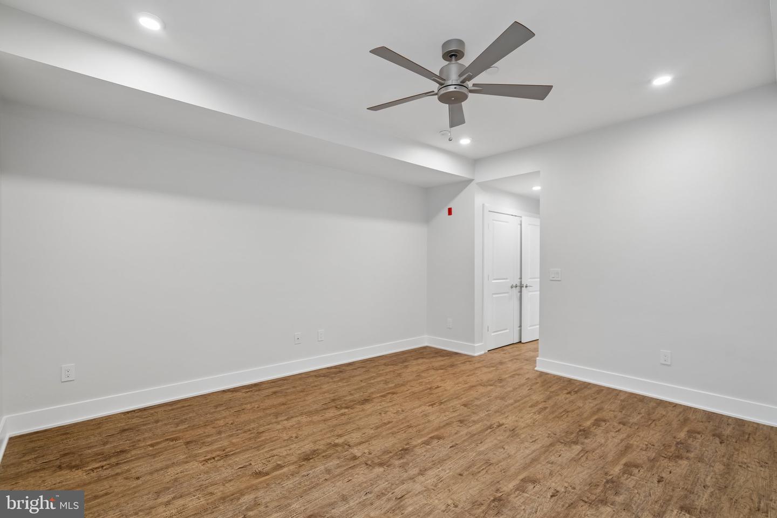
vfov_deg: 73.7
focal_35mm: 16
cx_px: 388
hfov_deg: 96.7
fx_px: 345
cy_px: 259
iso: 200
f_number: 4
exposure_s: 1/3.33
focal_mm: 16
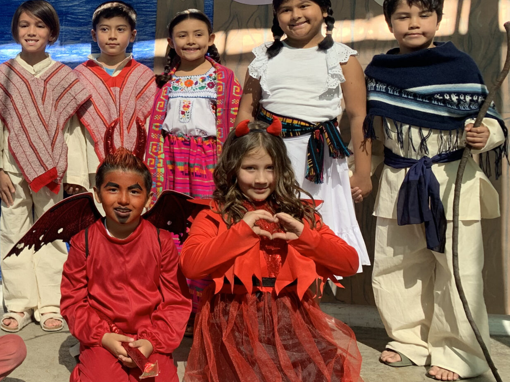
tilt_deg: -1.3
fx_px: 795
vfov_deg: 26.7
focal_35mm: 54
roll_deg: +0.6
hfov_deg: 32.4
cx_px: -13
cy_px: 101
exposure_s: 1/235
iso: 25
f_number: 1.8
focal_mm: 4.25
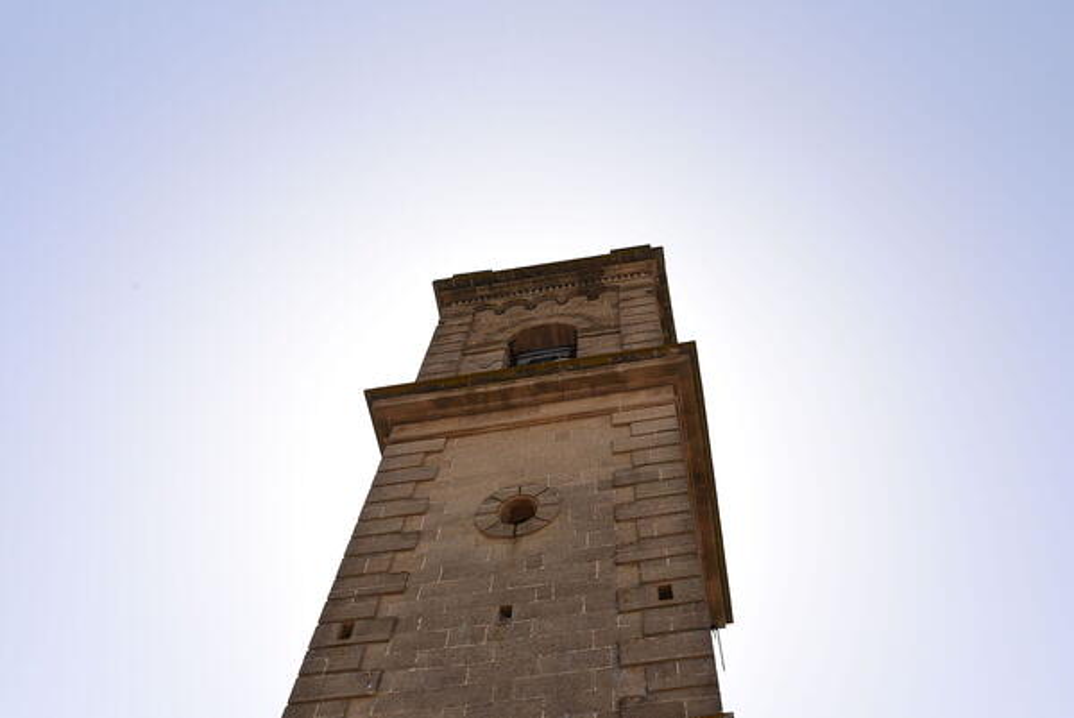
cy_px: 359
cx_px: 537
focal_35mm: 35
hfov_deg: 54.4
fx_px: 1045
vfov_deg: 37.9
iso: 500
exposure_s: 1/1000
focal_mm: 35
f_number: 11
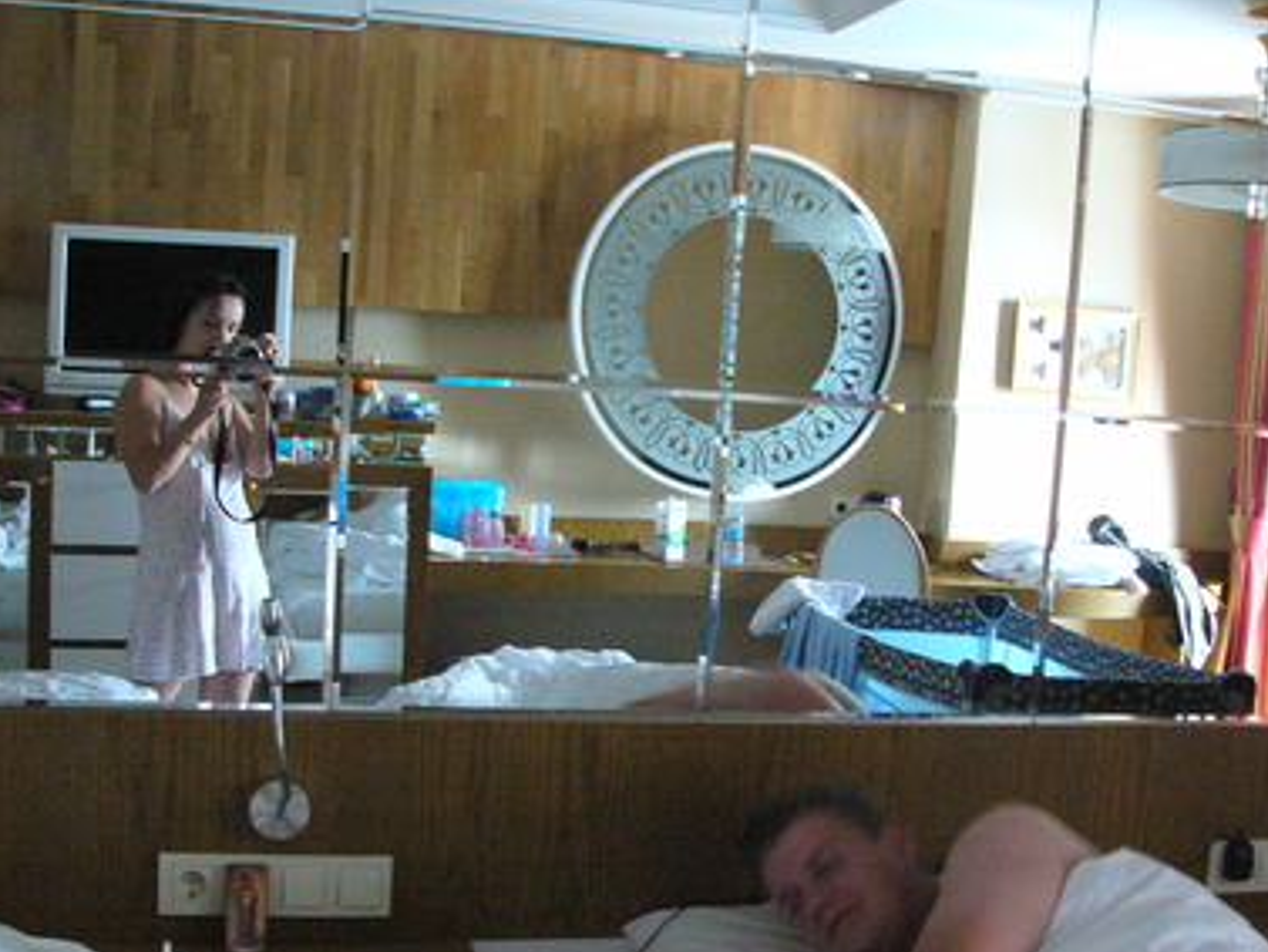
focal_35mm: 43
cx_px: 585
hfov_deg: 43.8
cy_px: 552
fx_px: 1576
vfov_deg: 33.5
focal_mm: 6
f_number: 2.8
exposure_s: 1/10
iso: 400
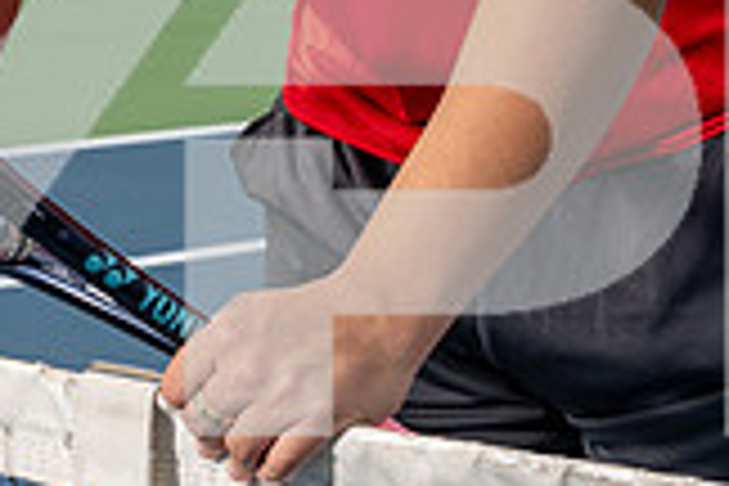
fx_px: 3847
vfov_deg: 7.1
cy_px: -344
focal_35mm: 190
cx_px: 112
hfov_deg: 10.8
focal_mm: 53
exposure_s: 1/250
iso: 100
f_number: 8
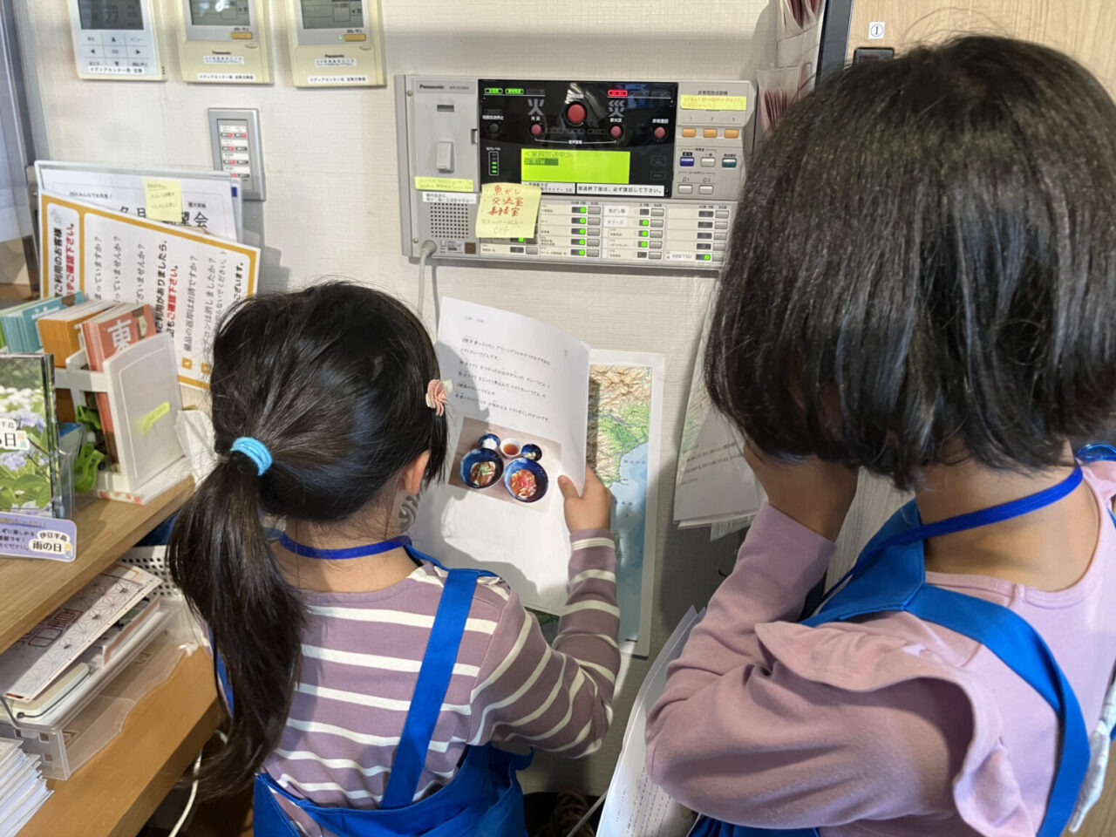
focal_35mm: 28
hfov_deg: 63.4
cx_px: 558
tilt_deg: -19.0
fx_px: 903
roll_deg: -0.6
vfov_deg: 49.7
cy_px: 418
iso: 80
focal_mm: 3.99
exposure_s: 1/50
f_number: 1.8
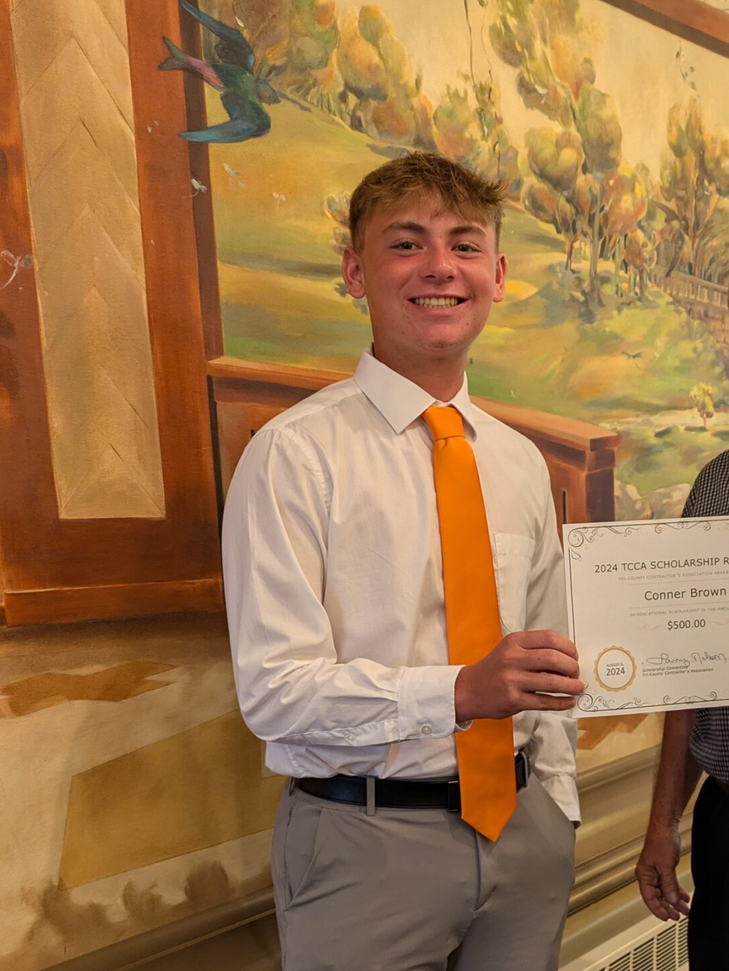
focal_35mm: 44
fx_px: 1235
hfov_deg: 31.9
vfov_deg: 41.7
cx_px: 595
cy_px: 727
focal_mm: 5.43
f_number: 1.89
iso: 166
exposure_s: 1/120
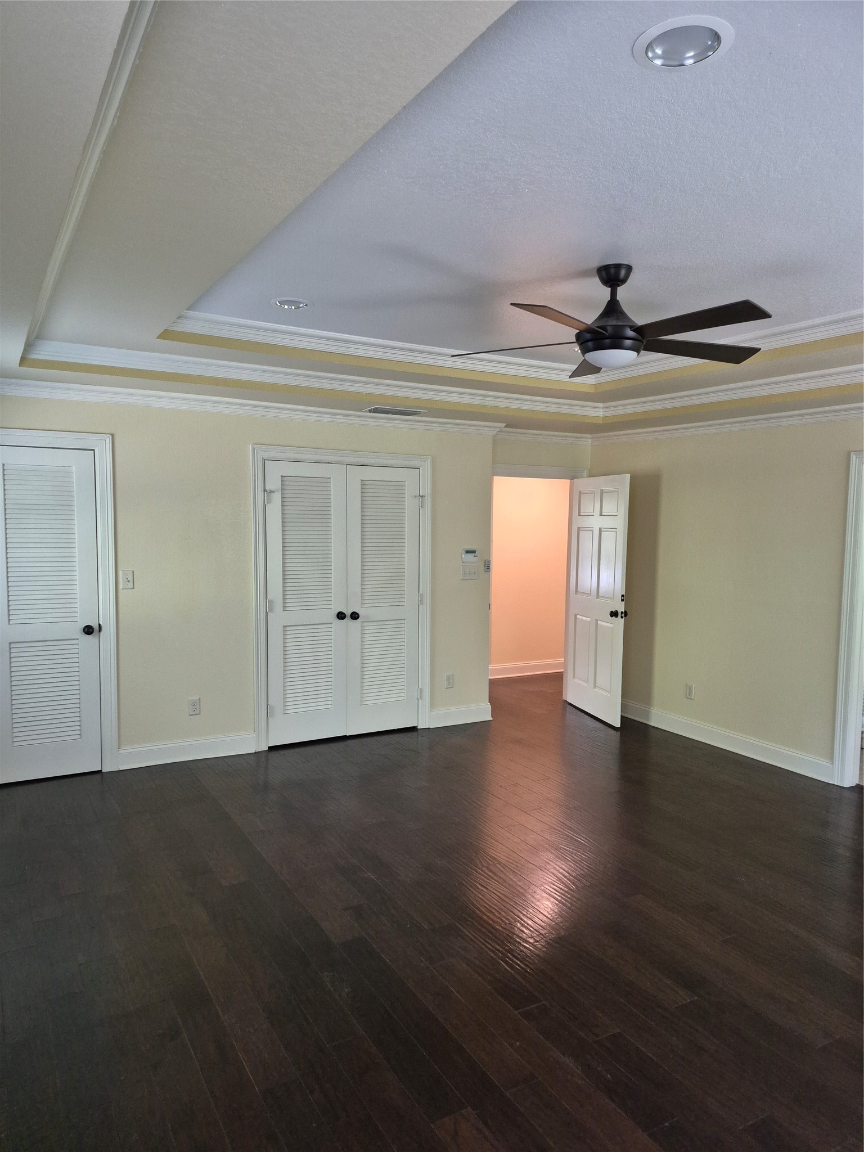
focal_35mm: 23
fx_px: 765
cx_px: 432
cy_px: 576
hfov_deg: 58.9
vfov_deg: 73.9
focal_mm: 5.4
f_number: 1.8
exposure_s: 1/120
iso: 640
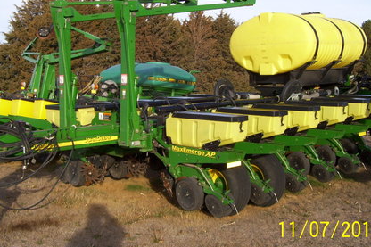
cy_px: 93
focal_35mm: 49
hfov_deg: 40.3
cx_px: 164
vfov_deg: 27.4
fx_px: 505
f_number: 4.8
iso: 80
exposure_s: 1/400
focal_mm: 6
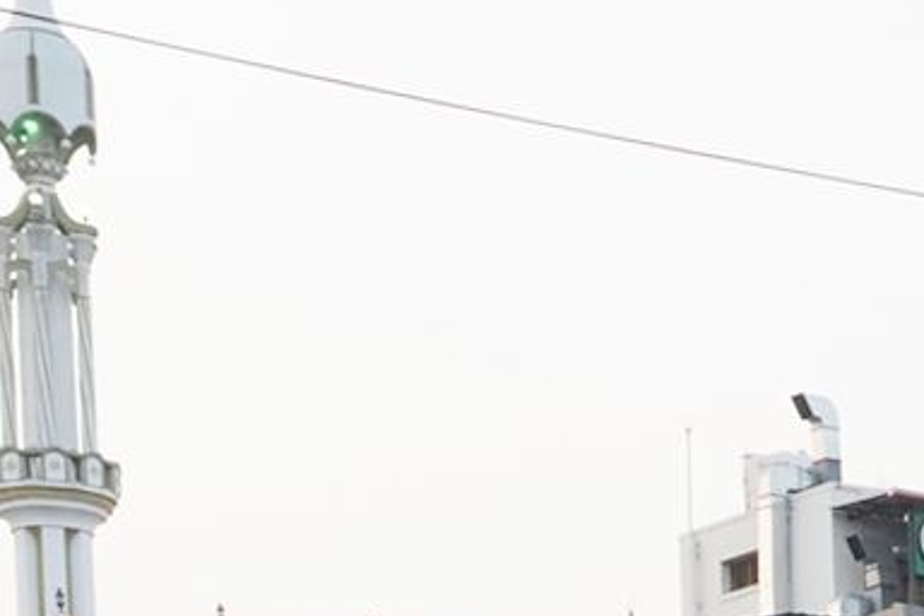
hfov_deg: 15.0
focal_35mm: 125
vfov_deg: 9.8
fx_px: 3208
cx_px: 1444
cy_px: 1437
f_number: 18
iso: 3200
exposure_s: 1/80
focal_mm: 24
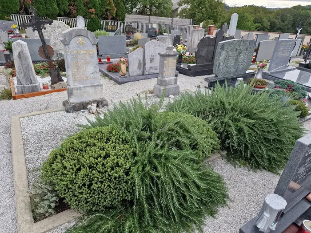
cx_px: 156
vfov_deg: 58.9
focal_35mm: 23
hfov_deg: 73.9
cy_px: 116
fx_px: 207
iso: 50
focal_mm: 6.4
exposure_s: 1/180
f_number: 1.8
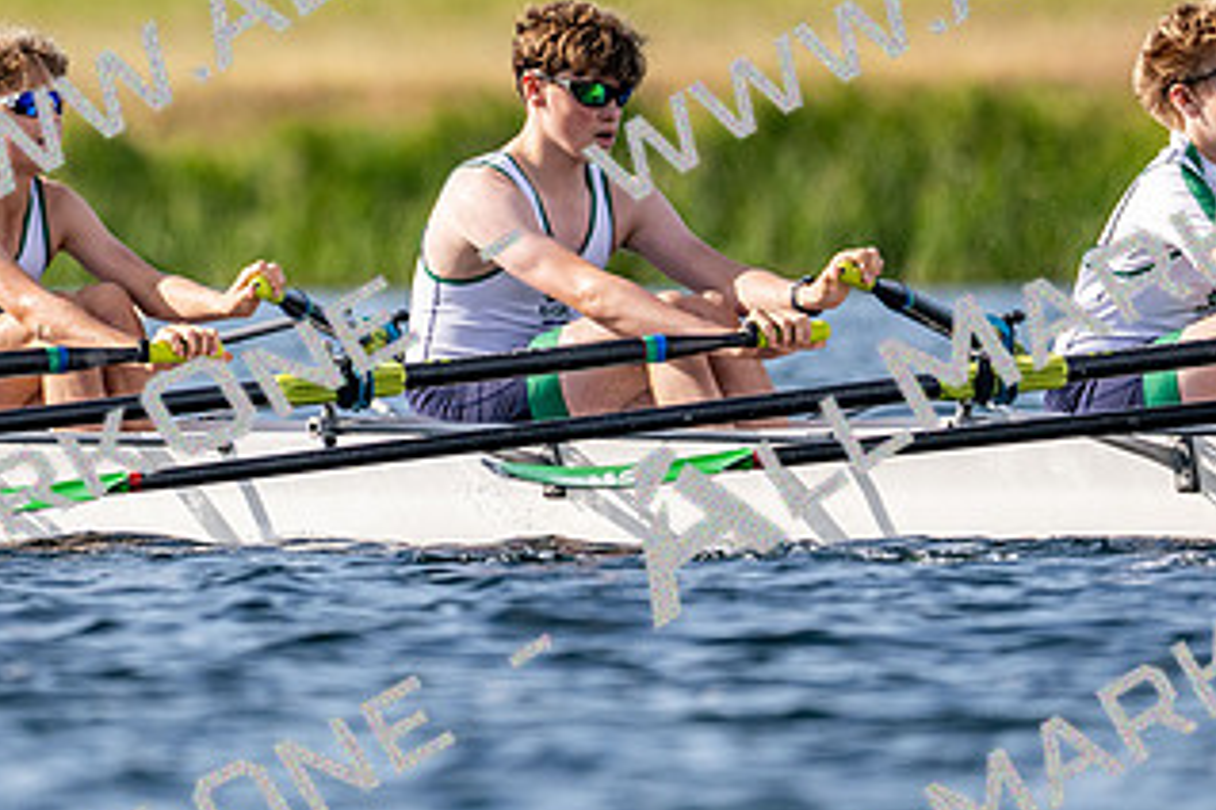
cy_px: 266
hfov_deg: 1.9
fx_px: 36950
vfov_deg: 1.3
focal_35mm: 1094
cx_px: 306
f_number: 4.5
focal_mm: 400
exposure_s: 1/2500
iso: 320
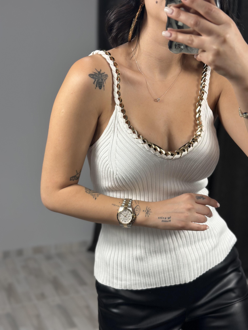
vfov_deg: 39.7
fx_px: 459
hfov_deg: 30.3
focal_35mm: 48
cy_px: 165
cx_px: 124
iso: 64
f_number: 1.78
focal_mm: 6.86
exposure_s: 1/100
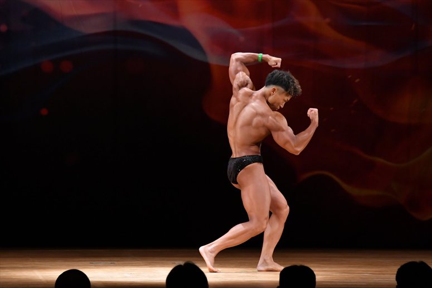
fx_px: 3059
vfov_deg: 5.4
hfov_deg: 8.1
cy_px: 144
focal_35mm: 255
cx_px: 216
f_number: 5.6
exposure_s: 1/400
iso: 4000
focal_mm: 170
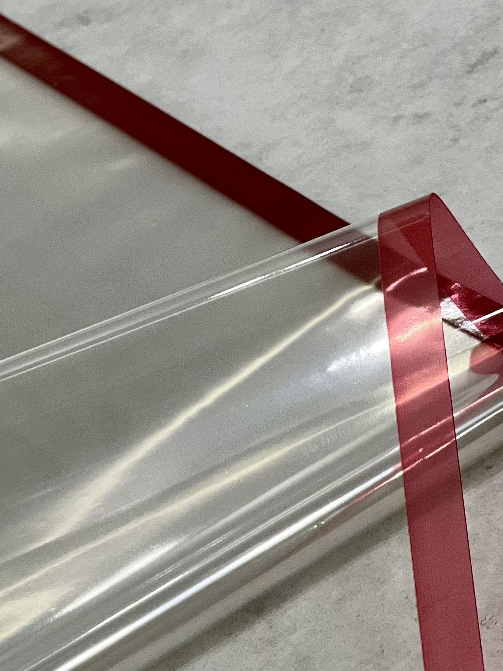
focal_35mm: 181
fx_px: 3507
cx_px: 54
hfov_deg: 8.2
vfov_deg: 10.9
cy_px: 282
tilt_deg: -29.2
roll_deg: +19.7
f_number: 2.8
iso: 125
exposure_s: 1/100
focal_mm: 9
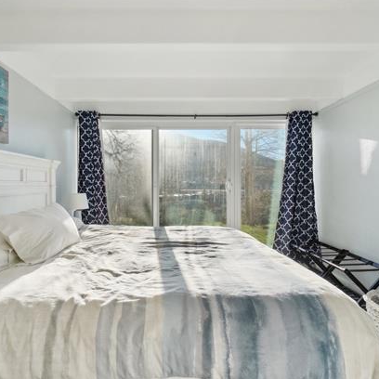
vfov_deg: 74.8
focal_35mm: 20
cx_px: 181
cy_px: 193
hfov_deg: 74.8
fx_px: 248
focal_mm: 10
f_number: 8
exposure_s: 1/640
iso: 400
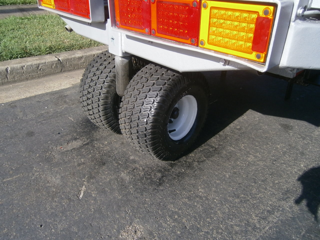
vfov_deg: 53.1
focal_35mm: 26
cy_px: 120
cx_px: 160
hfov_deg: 67.3
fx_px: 240
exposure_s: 1/80
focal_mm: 4.7
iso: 80
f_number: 8
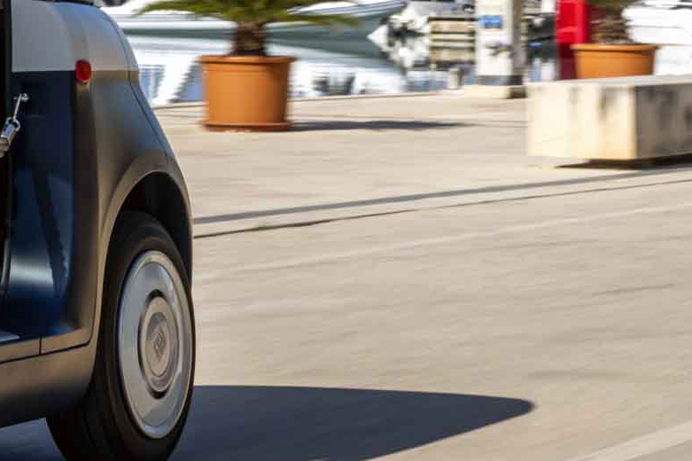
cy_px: -14
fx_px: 4054
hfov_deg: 9.5
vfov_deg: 6.5
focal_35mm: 211
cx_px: -301
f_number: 10
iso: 64
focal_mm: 47
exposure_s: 1/50
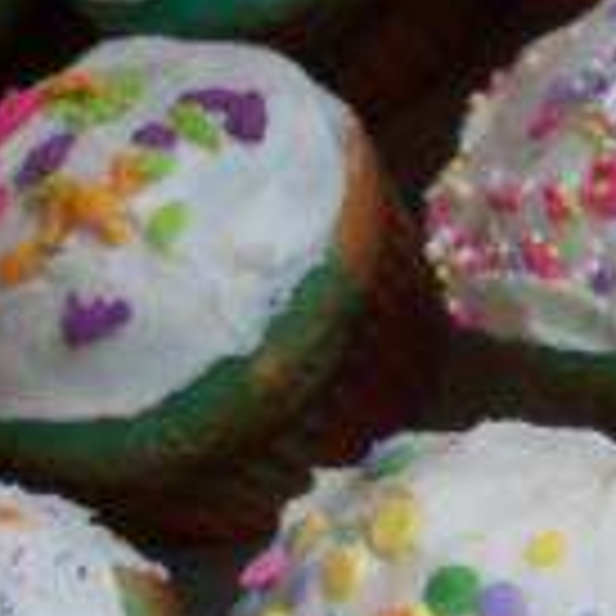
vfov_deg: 12.8
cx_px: 1295
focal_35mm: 135
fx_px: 2718
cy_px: 535
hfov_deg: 11.4
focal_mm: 6.2
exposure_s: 1/40
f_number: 3.5
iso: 125
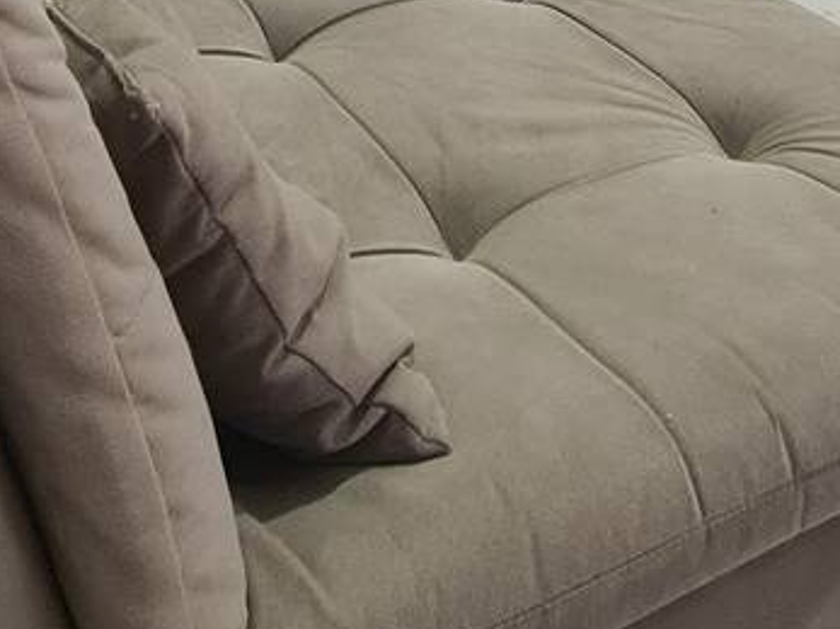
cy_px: -583
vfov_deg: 18.8
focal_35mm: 54
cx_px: 646
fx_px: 1310
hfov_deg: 34.7
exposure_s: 1/60
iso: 200
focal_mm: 2.22
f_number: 2.2
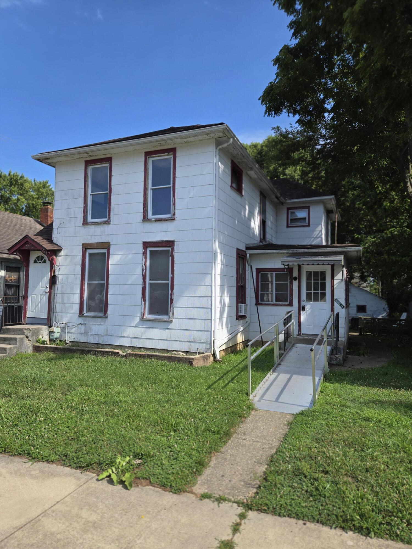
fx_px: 365
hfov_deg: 58.9
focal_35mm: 23
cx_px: 206
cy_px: 274
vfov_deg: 73.9
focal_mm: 5.4
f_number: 1.8
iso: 25
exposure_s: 1/1212
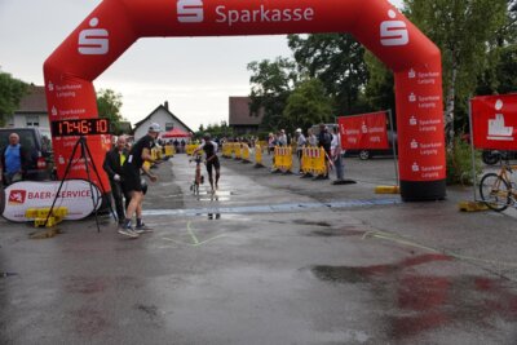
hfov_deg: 49.5
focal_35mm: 39
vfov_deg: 34.2
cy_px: 172
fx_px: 560
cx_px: 258
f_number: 6.3
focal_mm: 26
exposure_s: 1/640
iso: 1600
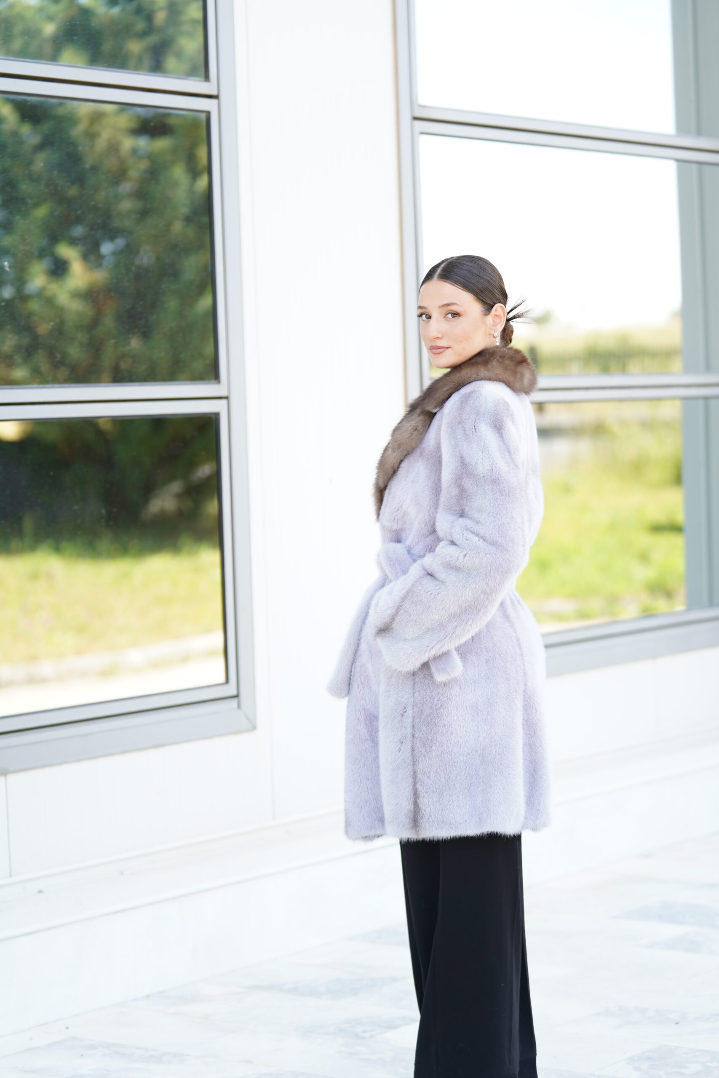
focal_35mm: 90
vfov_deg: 22.6
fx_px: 2696
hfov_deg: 15.2
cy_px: 539
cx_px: 360
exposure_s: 1/250
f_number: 2.8
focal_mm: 90
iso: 200
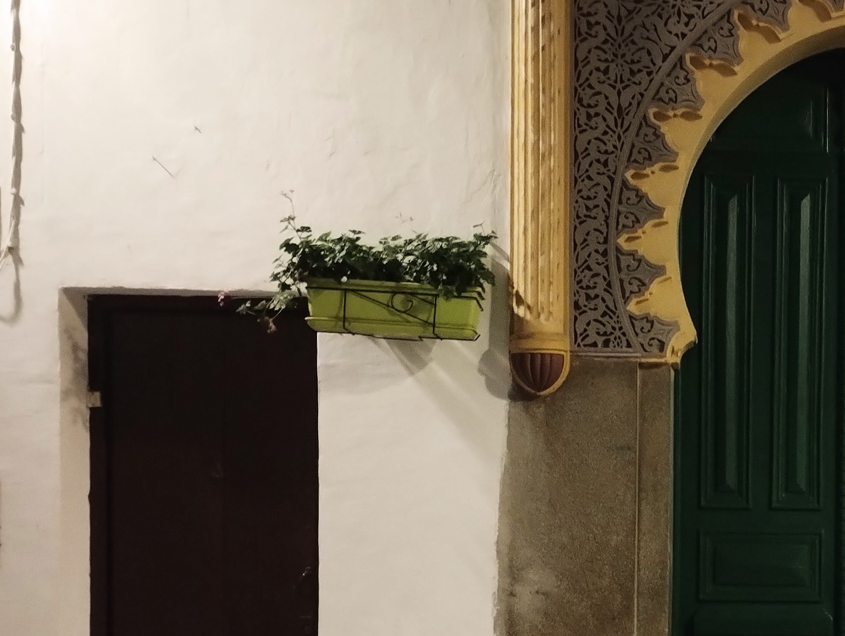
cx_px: 816
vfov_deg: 24.8
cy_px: 524
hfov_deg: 31.1
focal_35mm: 58
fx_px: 1418
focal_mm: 4.27
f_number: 1.8
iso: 1716
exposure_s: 1/20
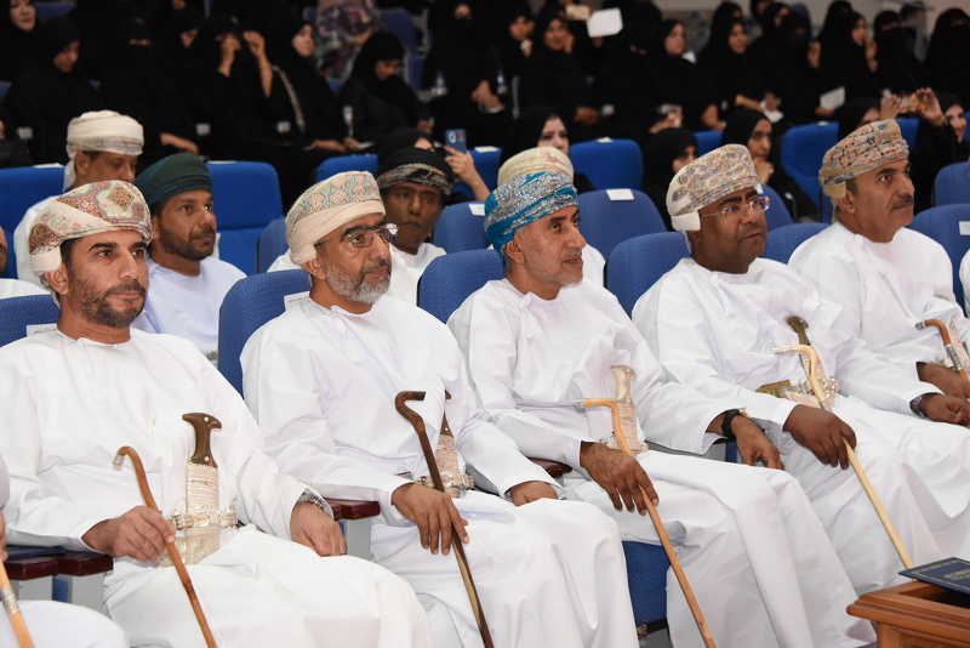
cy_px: 324
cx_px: 485
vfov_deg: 14.0
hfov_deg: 20.8
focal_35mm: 98
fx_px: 2641
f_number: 5.6
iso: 5000
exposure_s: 1/100
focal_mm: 98
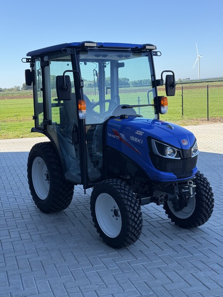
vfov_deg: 39.7
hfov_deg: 30.3
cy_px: 148
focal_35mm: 48
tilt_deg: -8.1
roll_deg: +2.1
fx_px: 412
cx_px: 112
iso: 64
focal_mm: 6.76
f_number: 1.78
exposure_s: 1/1133
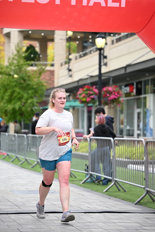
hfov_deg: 13.0
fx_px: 678
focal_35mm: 105
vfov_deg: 19.5
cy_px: 116
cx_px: 78
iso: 640
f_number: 2.8
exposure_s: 1/2000
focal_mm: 105
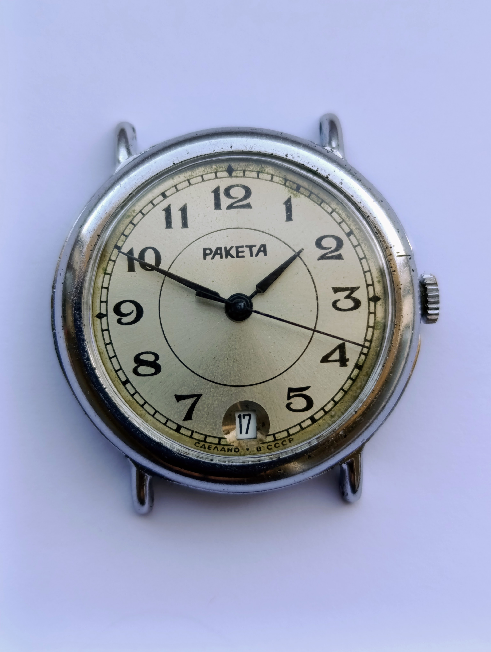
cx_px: 246
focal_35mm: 46
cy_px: 326
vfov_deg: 41.2
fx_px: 868
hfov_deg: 31.6
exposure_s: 1/99.9
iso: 100
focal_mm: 6.14
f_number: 1.6
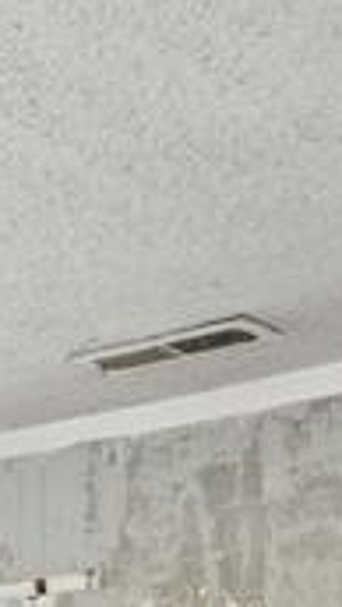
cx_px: -405
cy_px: 1002
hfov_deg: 10.0
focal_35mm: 110
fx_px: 1766
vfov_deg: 17.0
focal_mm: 17.6
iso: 400
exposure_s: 1/1.25
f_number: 14
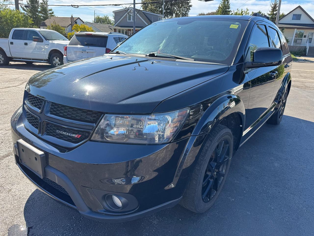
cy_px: 118
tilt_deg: -19.4
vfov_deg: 56.8
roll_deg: -3.1
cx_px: 157
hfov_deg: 71.6
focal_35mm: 24
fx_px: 218
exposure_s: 1/995
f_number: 1.78
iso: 80
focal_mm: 6.76
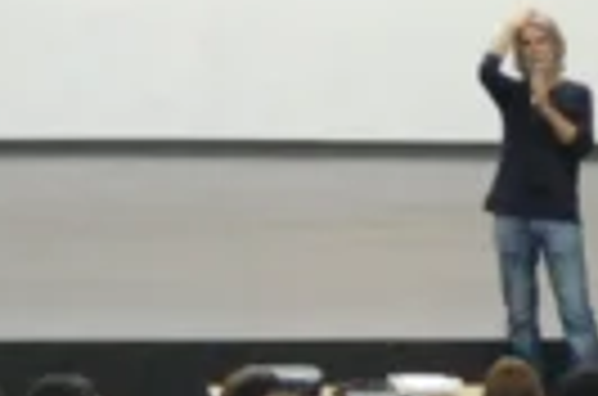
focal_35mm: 271
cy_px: 292
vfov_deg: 5.0
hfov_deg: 7.6
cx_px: 594
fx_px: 4491
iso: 1600
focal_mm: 28
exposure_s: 1/30
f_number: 4.2
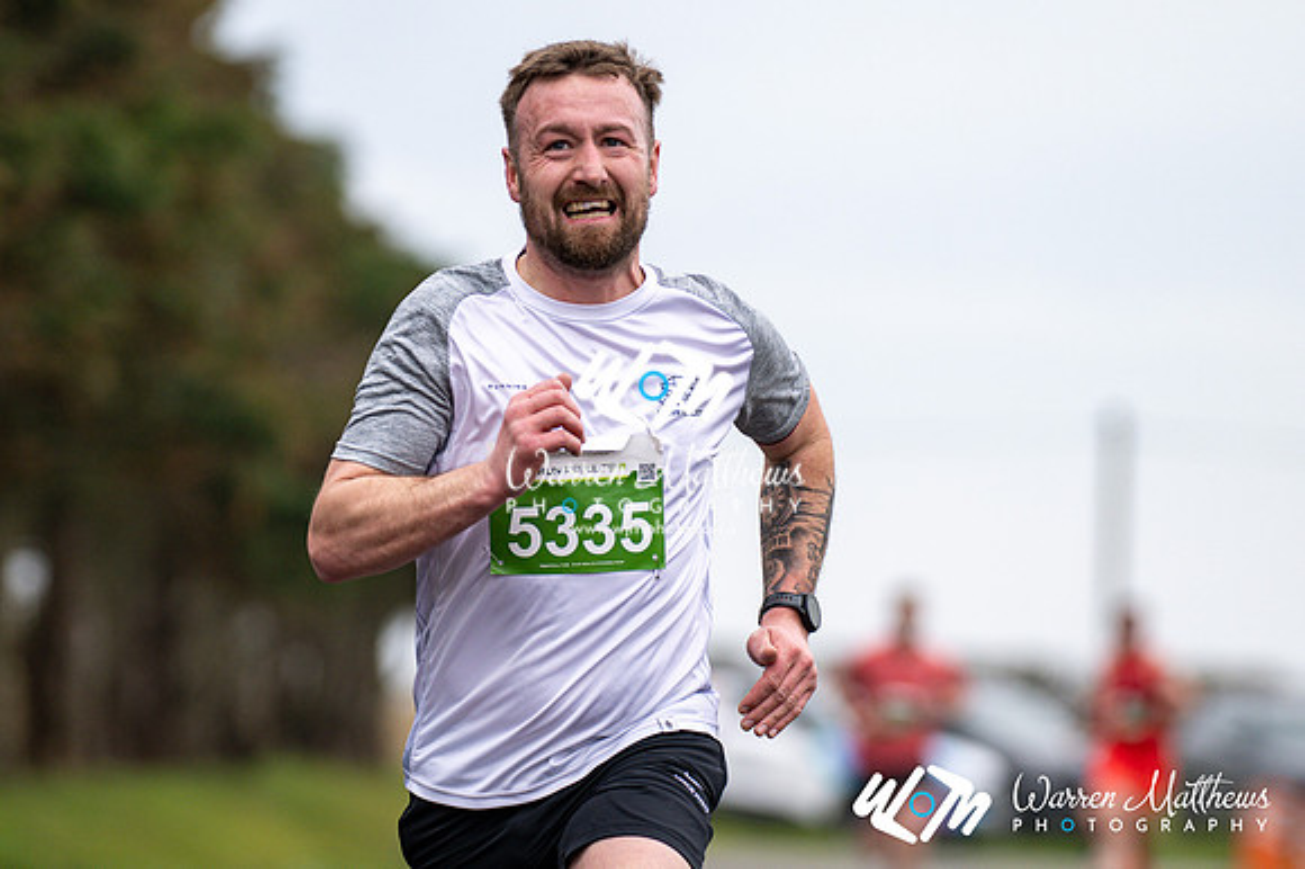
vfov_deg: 4.7
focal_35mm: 292
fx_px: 10579
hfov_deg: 7.1
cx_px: 652
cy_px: 434
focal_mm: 195
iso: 400
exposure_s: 1/1600
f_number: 2.8
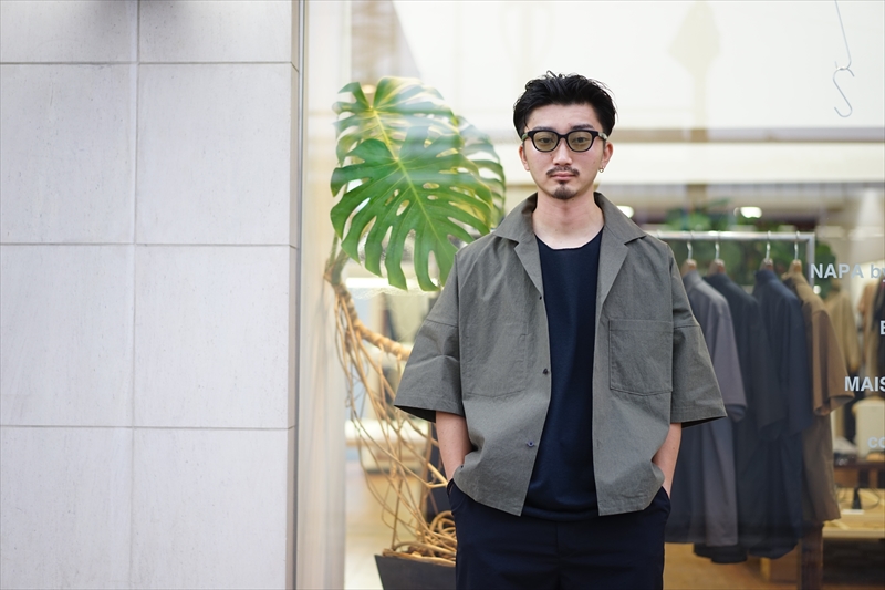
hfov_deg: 36.3
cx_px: 442
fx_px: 1352
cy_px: 295
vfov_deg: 24.6
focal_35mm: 55
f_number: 1.8
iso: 200
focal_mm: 55
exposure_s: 1/60
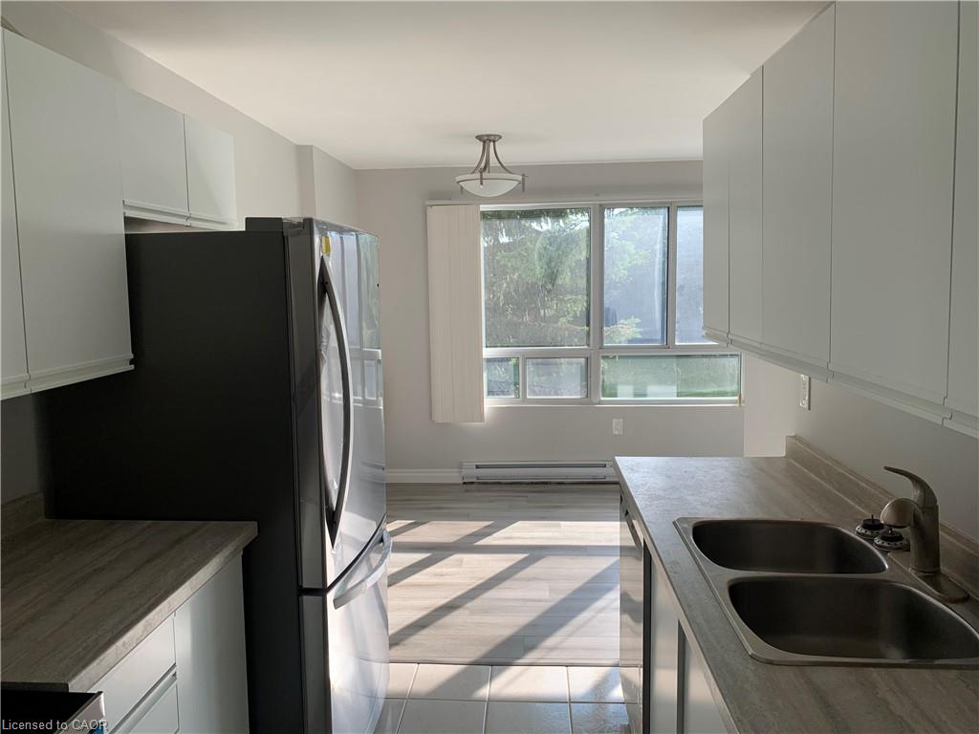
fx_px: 735
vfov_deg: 53.1
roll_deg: +1.3
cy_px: 367
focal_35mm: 26
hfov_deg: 67.3
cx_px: 490
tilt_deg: -5.9
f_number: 1.8
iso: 25
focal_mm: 4.25
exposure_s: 1/378
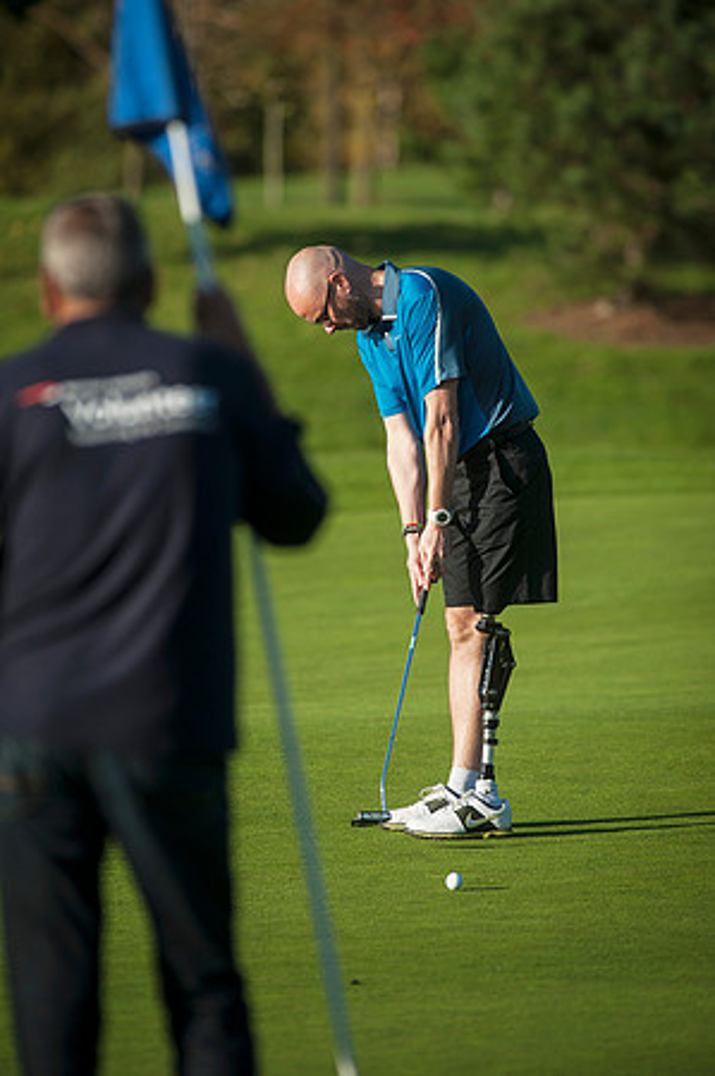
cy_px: 538
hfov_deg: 4.6
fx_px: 8958
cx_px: 358
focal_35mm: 300
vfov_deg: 6.9
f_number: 5
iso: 200
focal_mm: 300
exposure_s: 1/2500
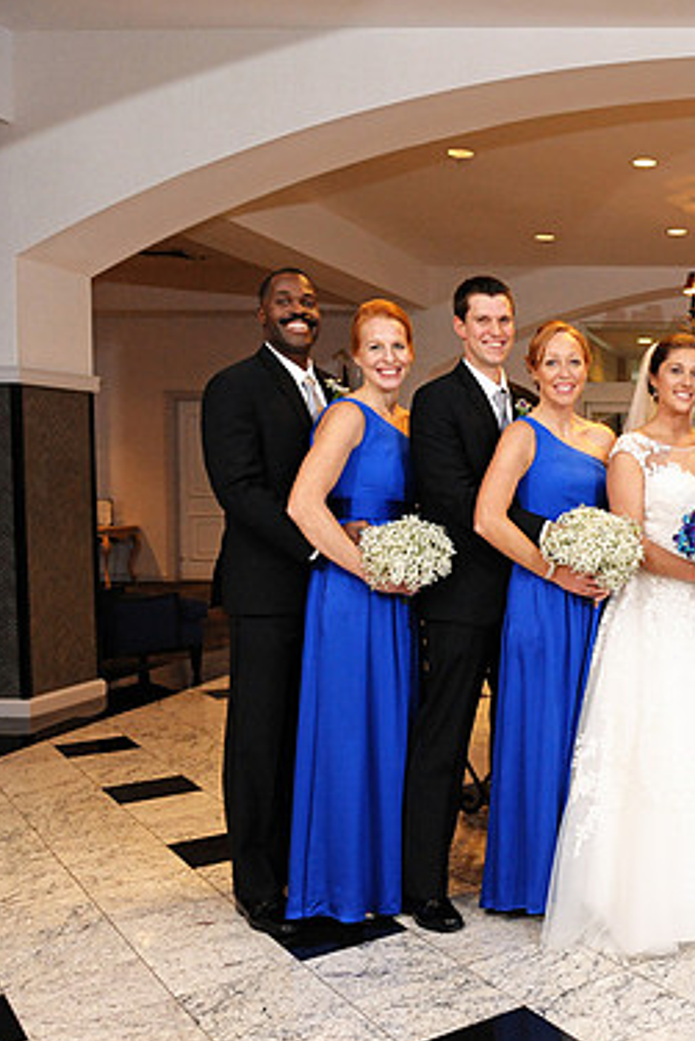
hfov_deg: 31.4
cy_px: 529
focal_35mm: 37
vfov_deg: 51.9
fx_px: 1070
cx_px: 789
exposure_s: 1/200
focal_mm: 24
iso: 2500
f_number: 3.2
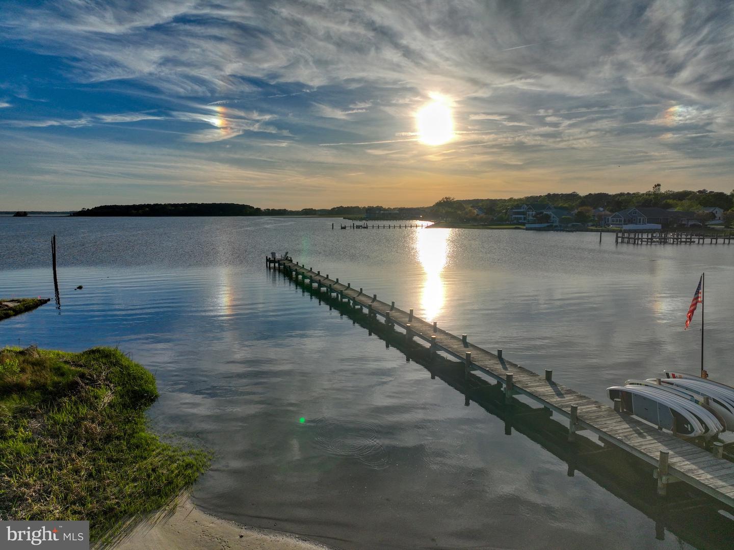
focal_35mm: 24
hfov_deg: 71.6
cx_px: 367
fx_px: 509
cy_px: 275
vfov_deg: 56.8
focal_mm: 12.29
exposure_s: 1/640
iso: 270
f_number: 2.8
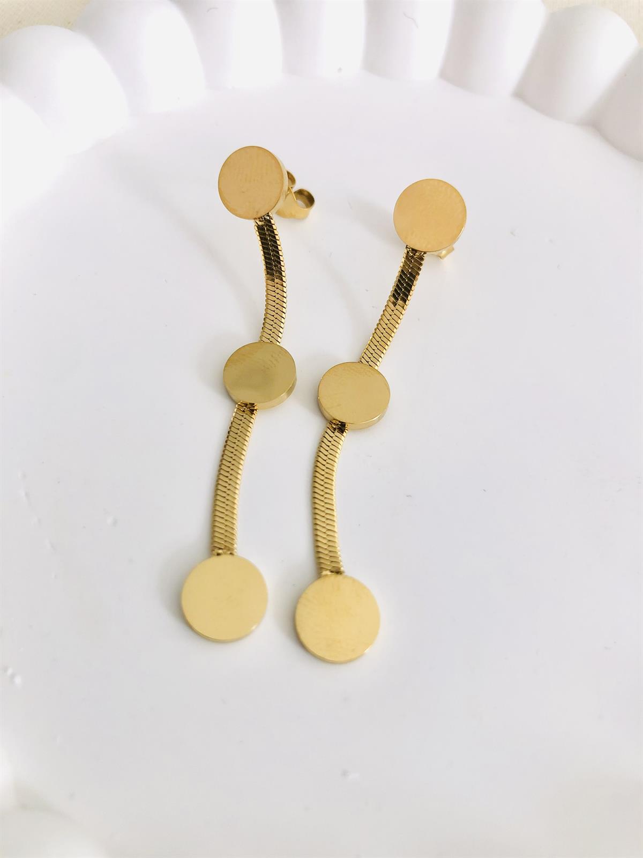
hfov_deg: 49.7
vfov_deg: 63.4
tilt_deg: -61.9
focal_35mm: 28
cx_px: 322
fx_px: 693
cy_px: 429
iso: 25
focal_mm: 3.99
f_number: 1.8
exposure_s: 1/40
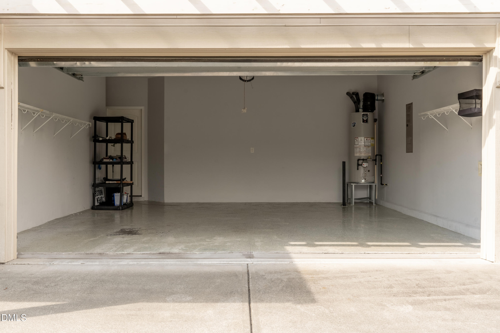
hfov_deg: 55.8
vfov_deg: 38.9
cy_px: 166
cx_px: 250
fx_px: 472
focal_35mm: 34
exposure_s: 1/1600
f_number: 11
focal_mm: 34
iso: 800
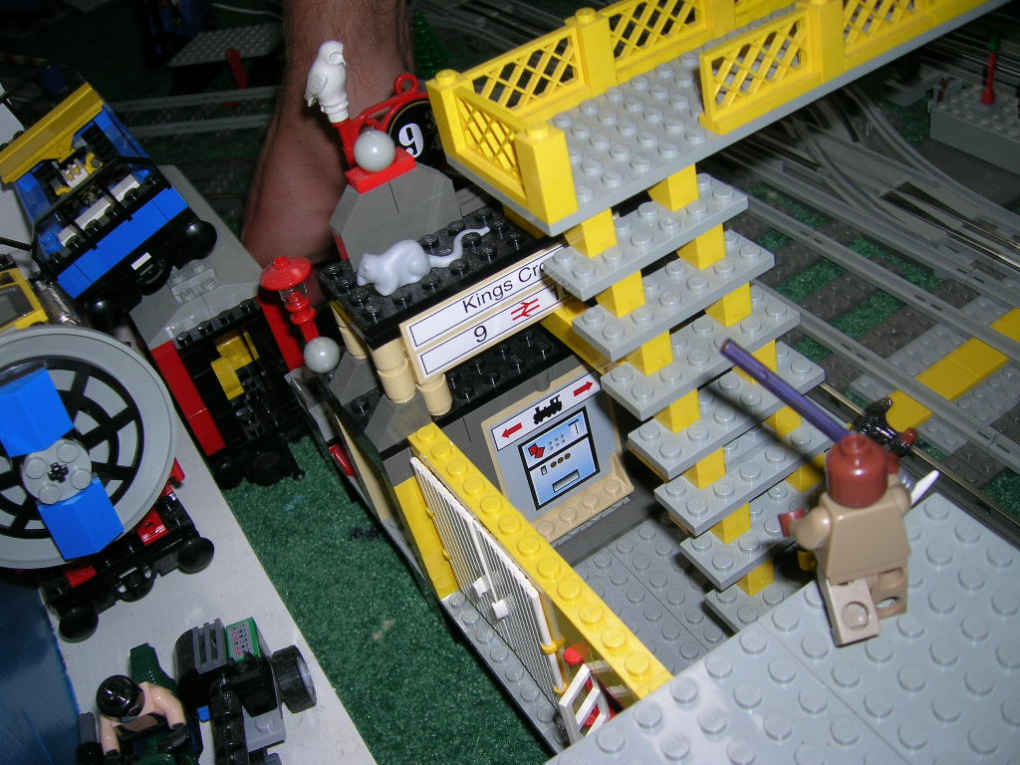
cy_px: 382
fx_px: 1002
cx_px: 510
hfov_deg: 54.0
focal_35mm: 34
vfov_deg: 41.8
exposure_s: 1/60.1
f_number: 2.9
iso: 50
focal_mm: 5.7
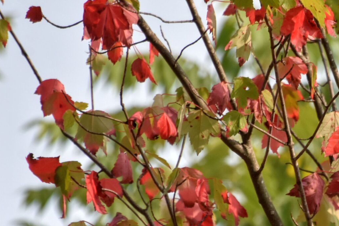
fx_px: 10595
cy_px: 169
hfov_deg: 1.8
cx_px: 417
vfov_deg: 1.2
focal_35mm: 1125
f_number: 8
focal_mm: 300
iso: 500
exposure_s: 1/667
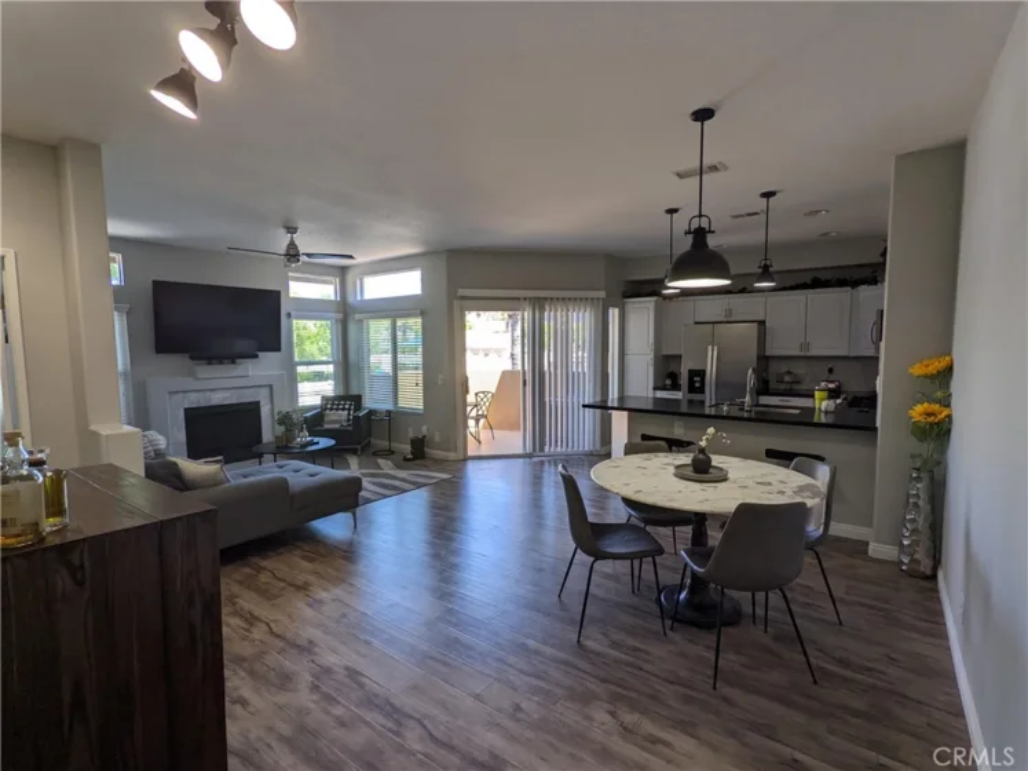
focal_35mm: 16
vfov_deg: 78.1
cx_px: 514
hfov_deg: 94.5
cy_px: 386
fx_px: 475
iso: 47
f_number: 2.2
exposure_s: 1/120
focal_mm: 2.22
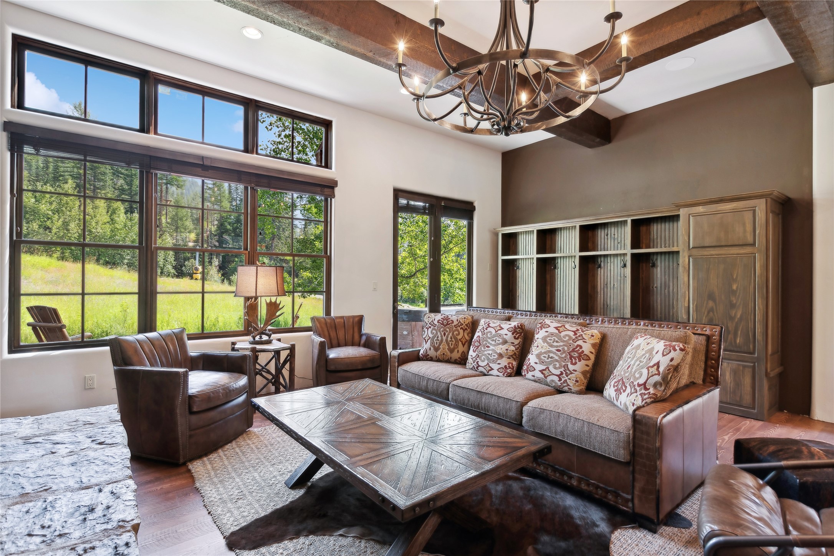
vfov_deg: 70.4
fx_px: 394
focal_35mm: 17
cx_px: 417
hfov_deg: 93.3
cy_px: 278
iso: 100
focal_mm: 11.5
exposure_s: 1/25
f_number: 6.3
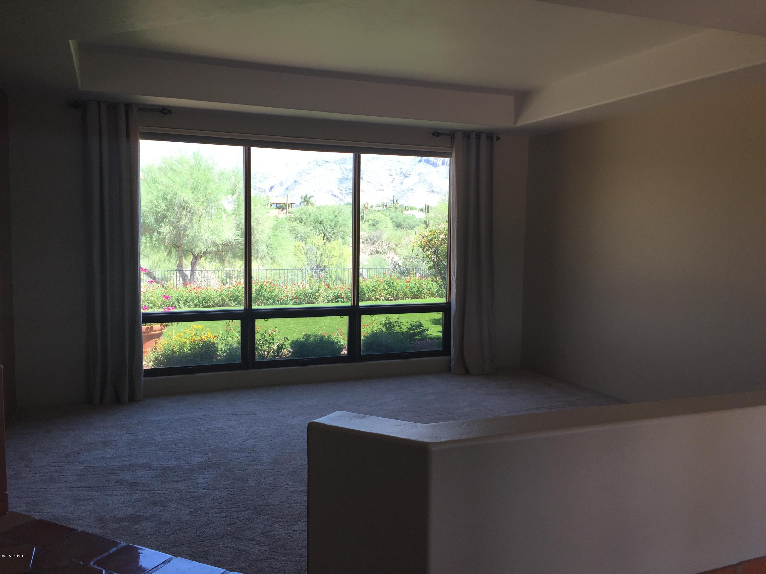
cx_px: 383
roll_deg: -1.4
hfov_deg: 61.7
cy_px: 287
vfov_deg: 48.2
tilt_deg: -5.4
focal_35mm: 29
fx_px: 642
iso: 32
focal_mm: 4.15
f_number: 2.2
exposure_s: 1/154
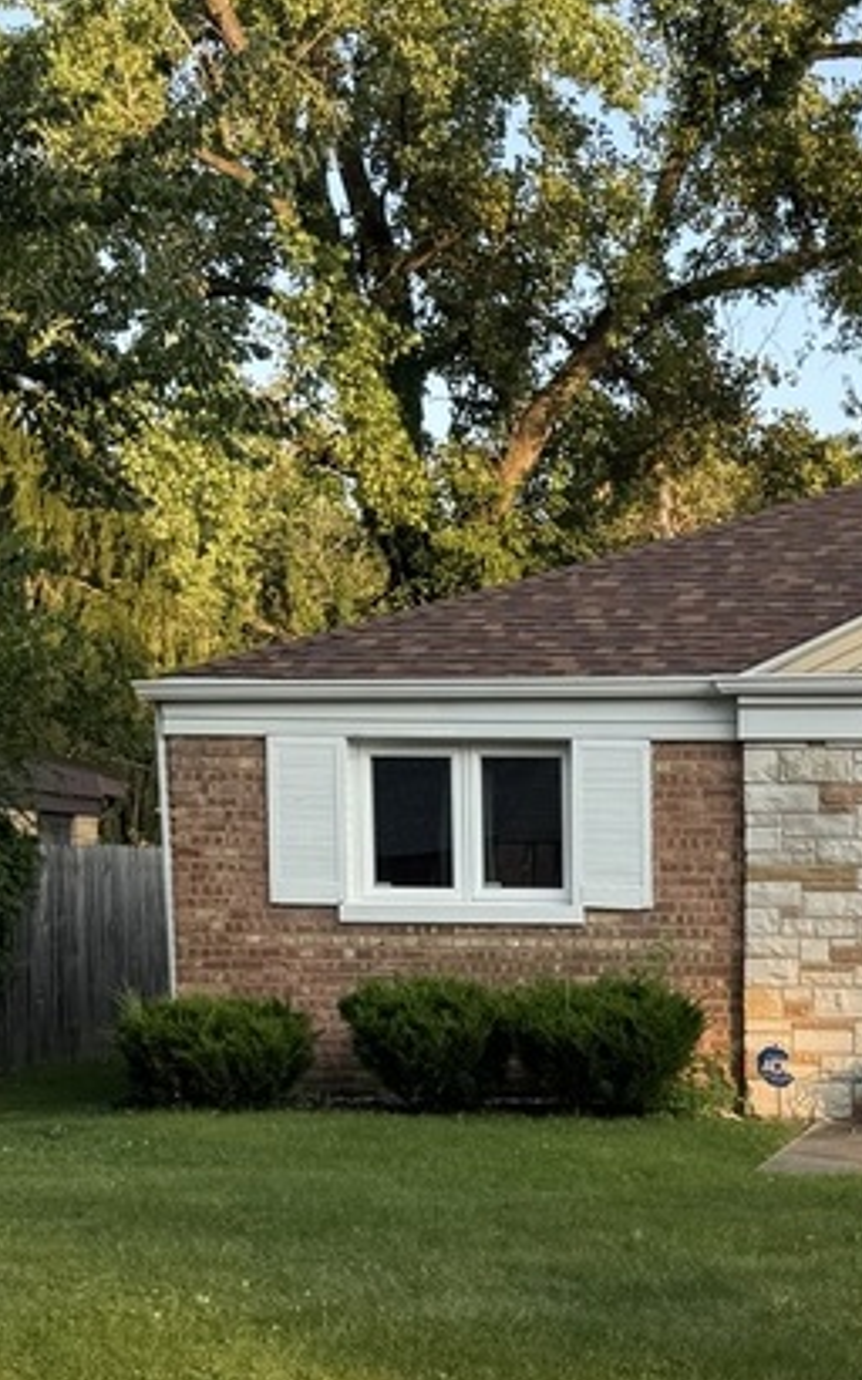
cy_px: 1212
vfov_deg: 29.5
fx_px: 2520
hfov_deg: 18.7
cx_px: 926
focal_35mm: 67
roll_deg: +0.1
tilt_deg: -6.0
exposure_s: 1/864
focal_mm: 6.76
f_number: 1.78
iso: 80
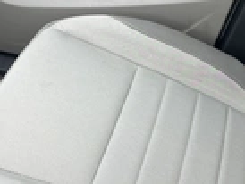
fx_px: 538
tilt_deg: -40.0
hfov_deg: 25.2
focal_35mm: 76
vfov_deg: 19.3
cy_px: 54
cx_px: 200
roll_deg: -12.8
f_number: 1.6
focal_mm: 5.1
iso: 40
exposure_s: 1/239
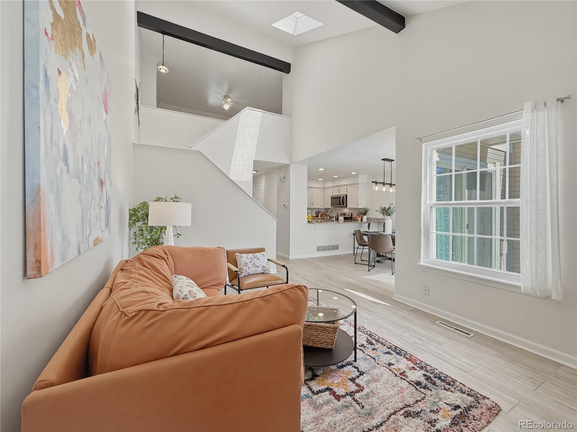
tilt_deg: -0.3
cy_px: 216
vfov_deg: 85.7
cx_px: 288
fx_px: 233
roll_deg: -0.5
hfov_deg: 102.1
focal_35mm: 14
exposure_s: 1/144
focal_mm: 2.2
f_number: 2.2
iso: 64
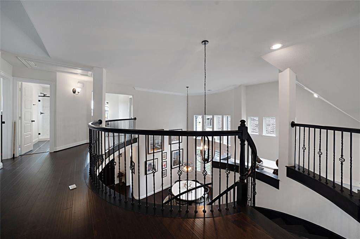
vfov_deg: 90.0
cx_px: 180
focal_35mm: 12
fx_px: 120
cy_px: 120
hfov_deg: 112.6
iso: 500
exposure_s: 1/10
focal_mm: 12
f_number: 9
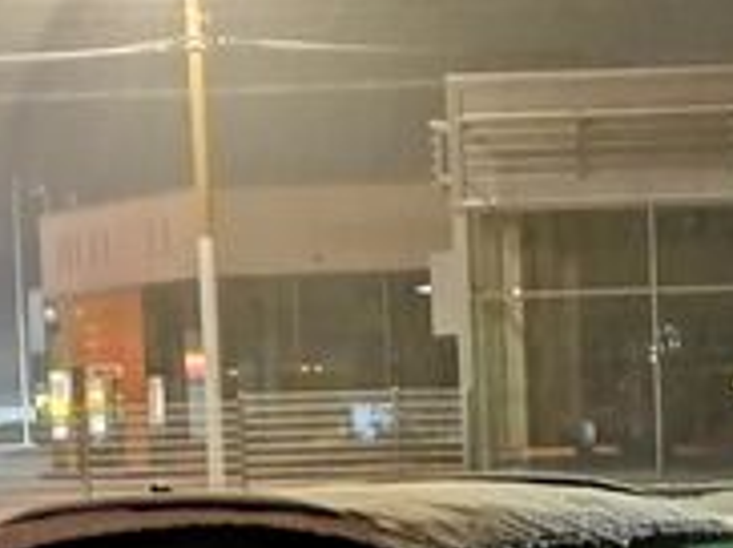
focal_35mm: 106
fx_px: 2242
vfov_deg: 13.7
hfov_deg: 18.1
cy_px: 552
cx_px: 737
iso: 1000
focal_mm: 5.3
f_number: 1.8
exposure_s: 4
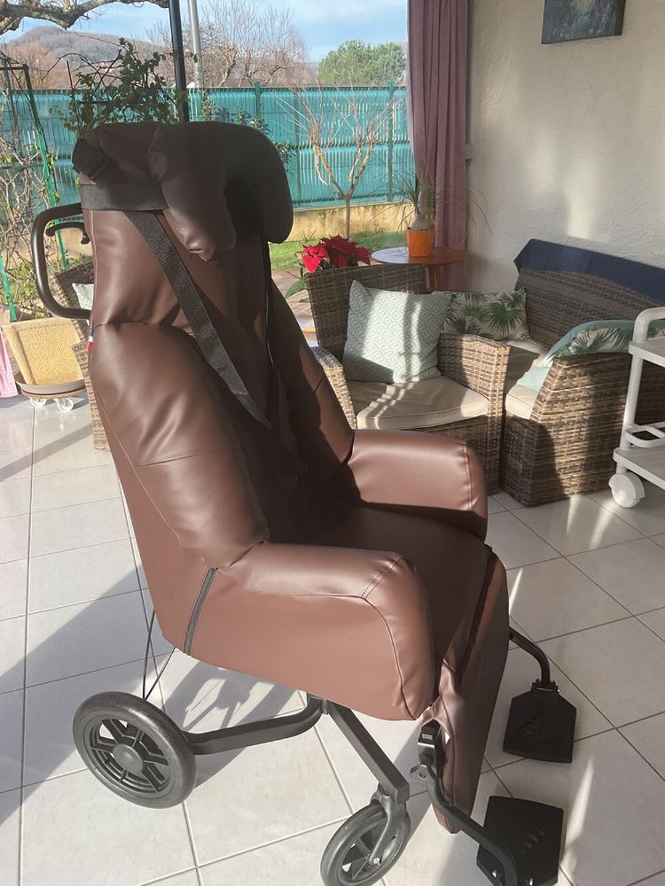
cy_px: 443
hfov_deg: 48.2
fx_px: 743
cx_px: 332
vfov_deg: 61.7
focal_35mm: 29
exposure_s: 1/367
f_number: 1.8
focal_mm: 3
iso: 16
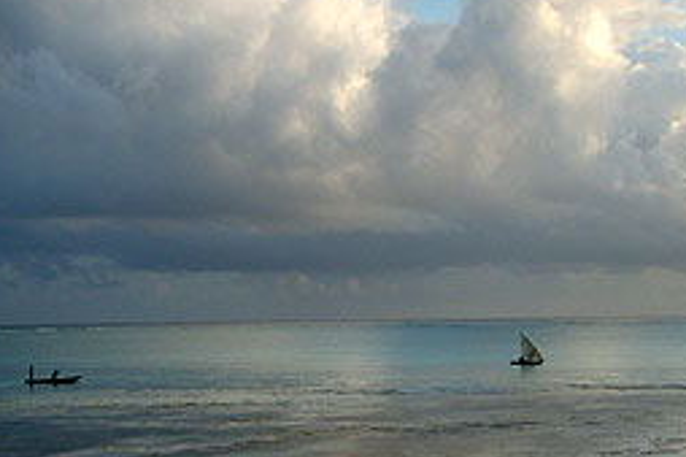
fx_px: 1542
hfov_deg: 25.0
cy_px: 404
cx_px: 289
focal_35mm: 81
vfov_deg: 16.6
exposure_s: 1/500
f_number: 3
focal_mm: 7.2
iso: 50
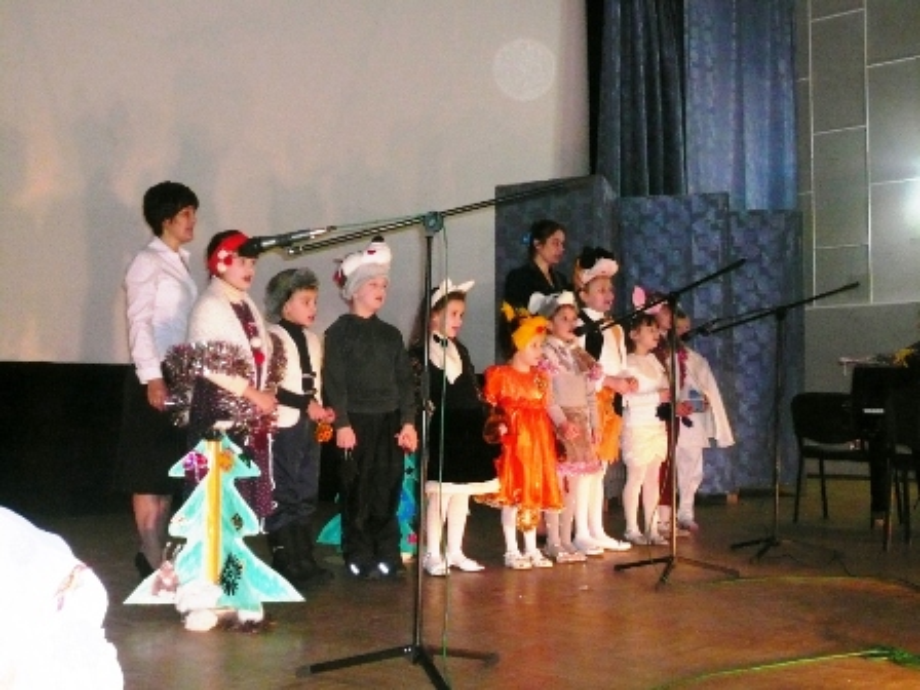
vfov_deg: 34.3
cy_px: 345
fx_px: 1116
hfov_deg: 44.8
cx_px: 460
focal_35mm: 42
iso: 400
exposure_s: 1/30
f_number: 3.3
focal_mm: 6.9
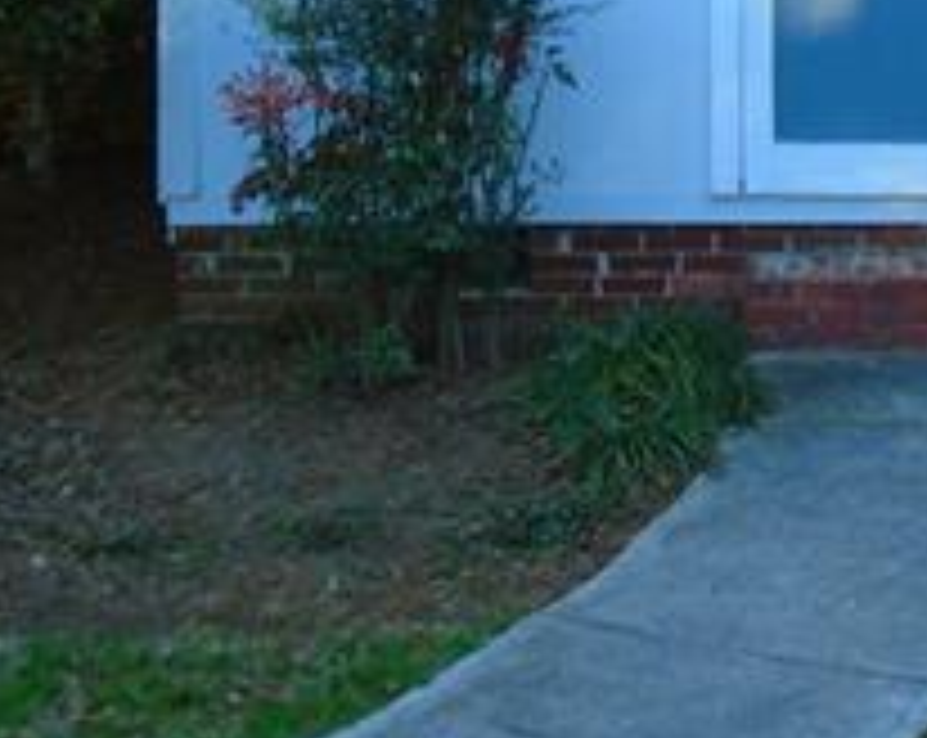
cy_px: -180
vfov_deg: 18.2
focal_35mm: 79
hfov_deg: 23.0
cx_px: 963
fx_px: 2163
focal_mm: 4.6
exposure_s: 1/125
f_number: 3.2
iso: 100
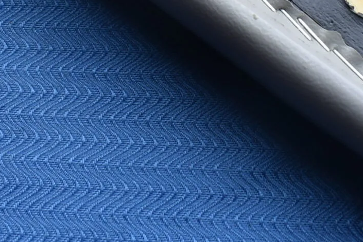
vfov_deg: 11.9
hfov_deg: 18.7
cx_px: 180
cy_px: -146
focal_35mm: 109
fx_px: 1100
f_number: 6.3
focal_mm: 20
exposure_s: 1/160
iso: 200
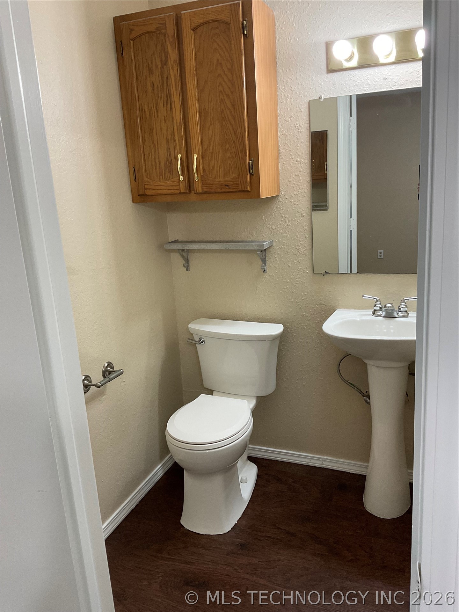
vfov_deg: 61.7
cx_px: 230
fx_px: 513
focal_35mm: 29
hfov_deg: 48.2
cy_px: 306
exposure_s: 1/60
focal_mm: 3
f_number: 1.8
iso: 64
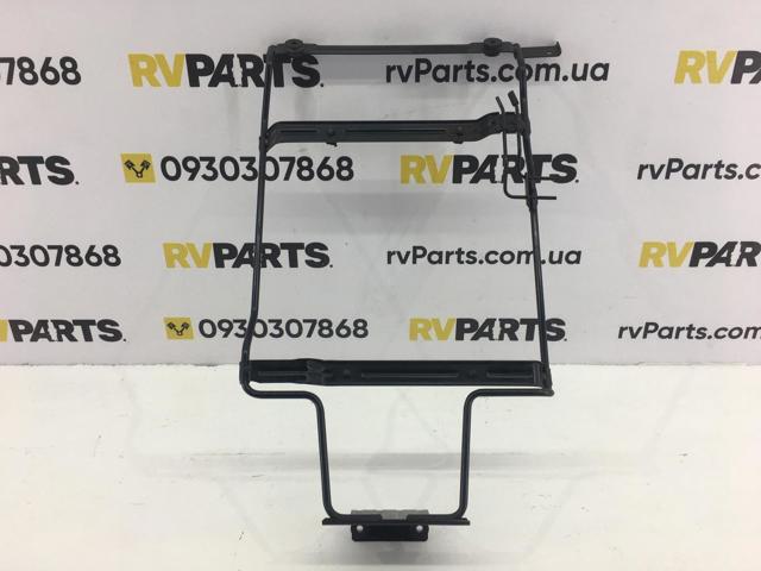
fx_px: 638
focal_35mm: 29
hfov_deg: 61.7
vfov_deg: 48.2
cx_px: 380
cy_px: 286
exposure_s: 1/100
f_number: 2.2
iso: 32
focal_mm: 4.15
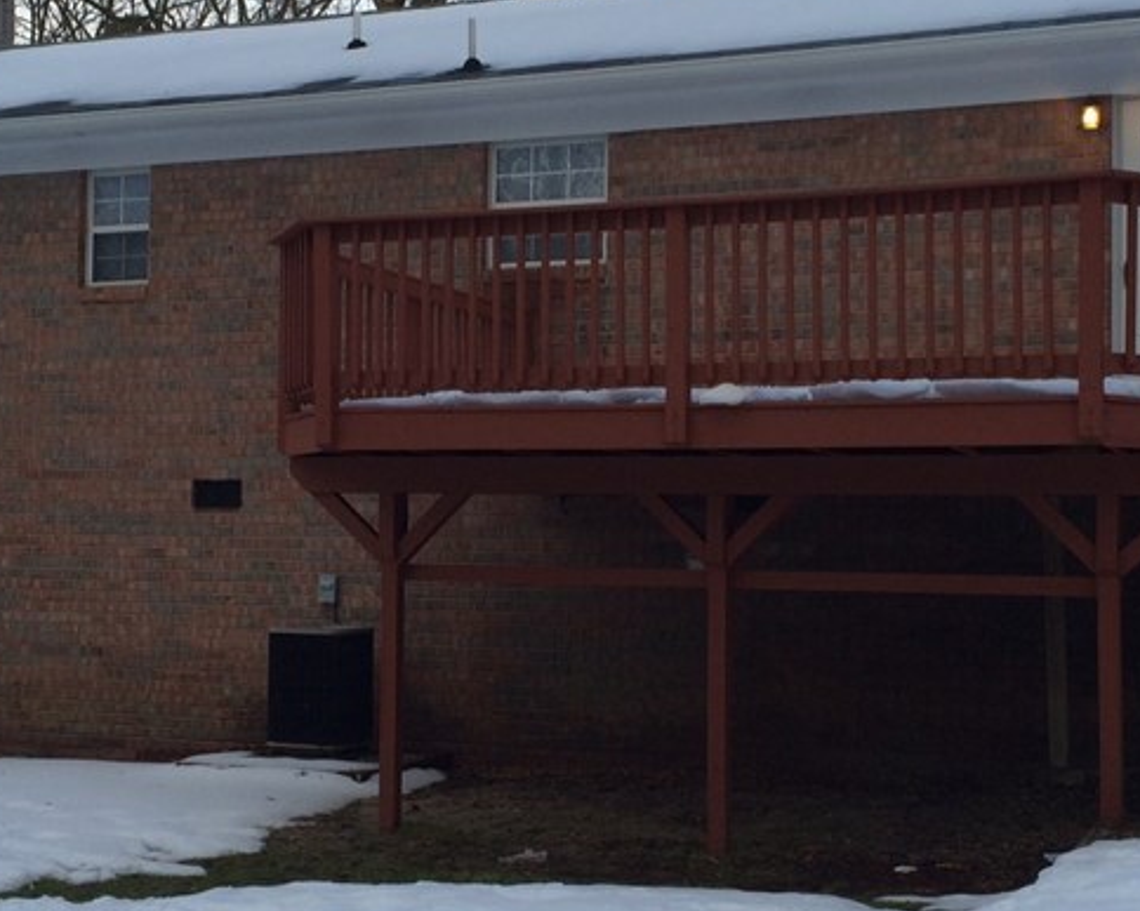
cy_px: 459
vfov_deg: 24.6
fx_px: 2091
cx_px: 530
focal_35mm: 62
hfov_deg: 30.5
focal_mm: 4.12
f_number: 2.2
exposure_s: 1/222
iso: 32
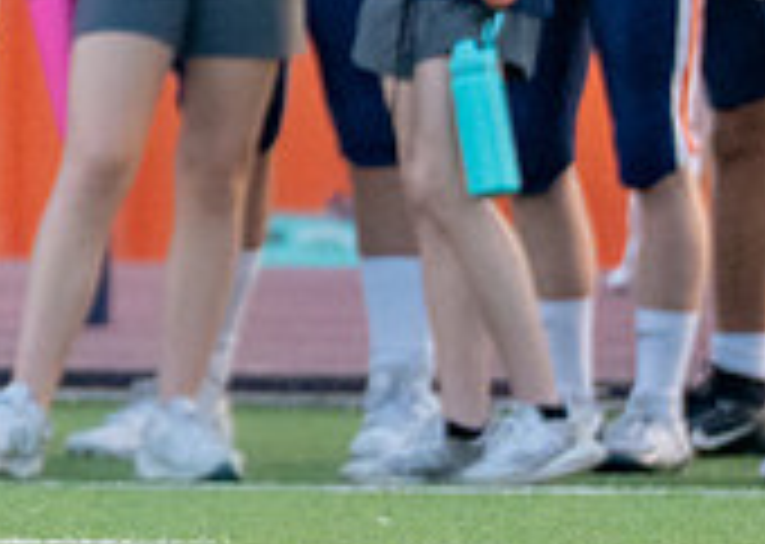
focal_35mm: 1940
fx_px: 42099
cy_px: -664
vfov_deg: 0.7
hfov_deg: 1.0
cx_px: -733
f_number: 2.8
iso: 640
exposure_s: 1/1250
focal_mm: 200
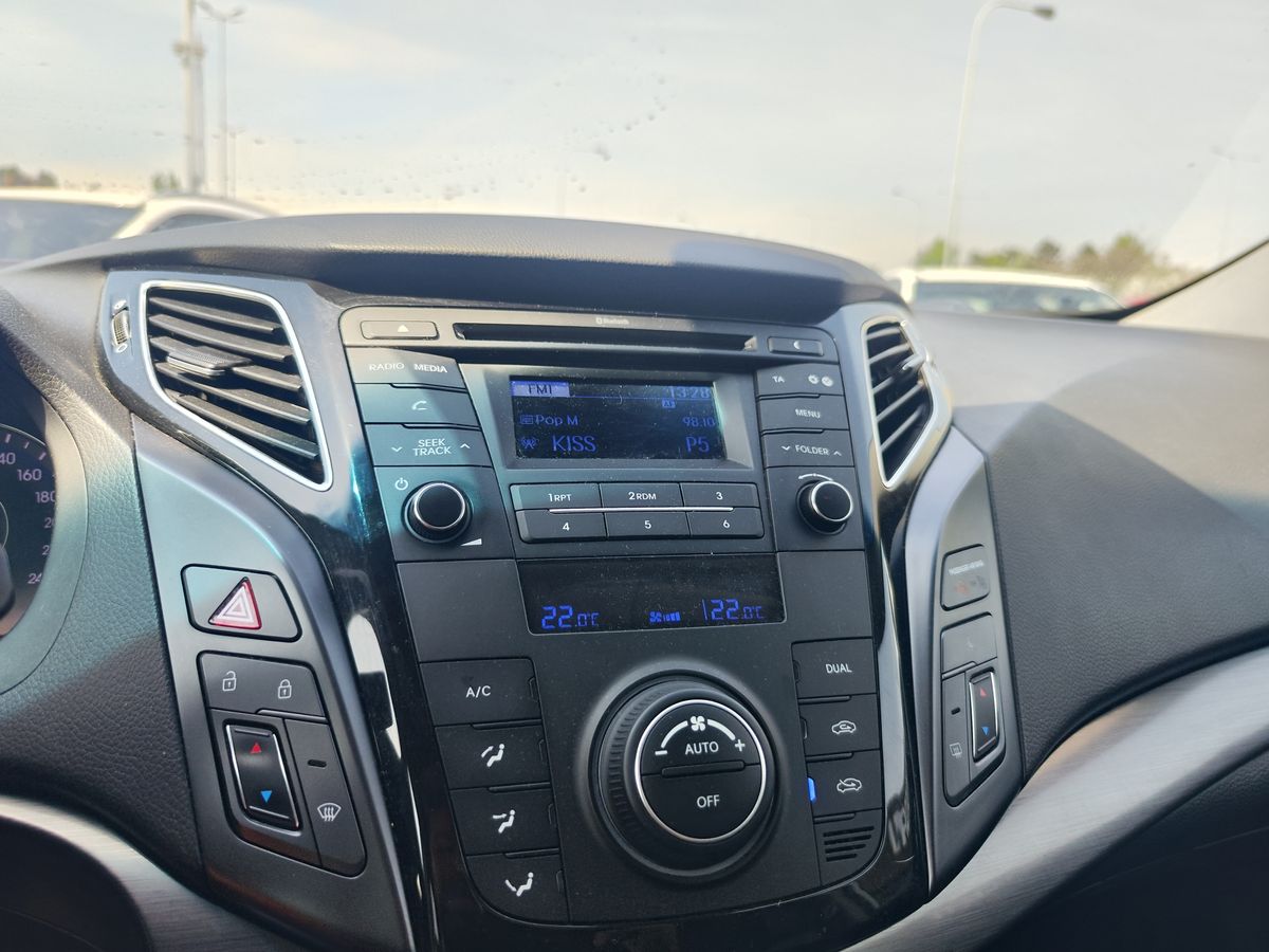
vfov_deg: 58.9
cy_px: 476
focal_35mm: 23
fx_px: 843
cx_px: 634
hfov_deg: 73.9
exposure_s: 1/190
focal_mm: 7.01
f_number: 1.69
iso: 50
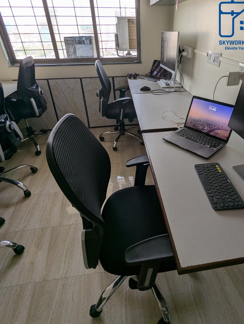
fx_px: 187
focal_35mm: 20
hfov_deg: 65.4
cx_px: 148
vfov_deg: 81.5
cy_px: 150
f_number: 2.2
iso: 48
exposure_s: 1/80
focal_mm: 2.35
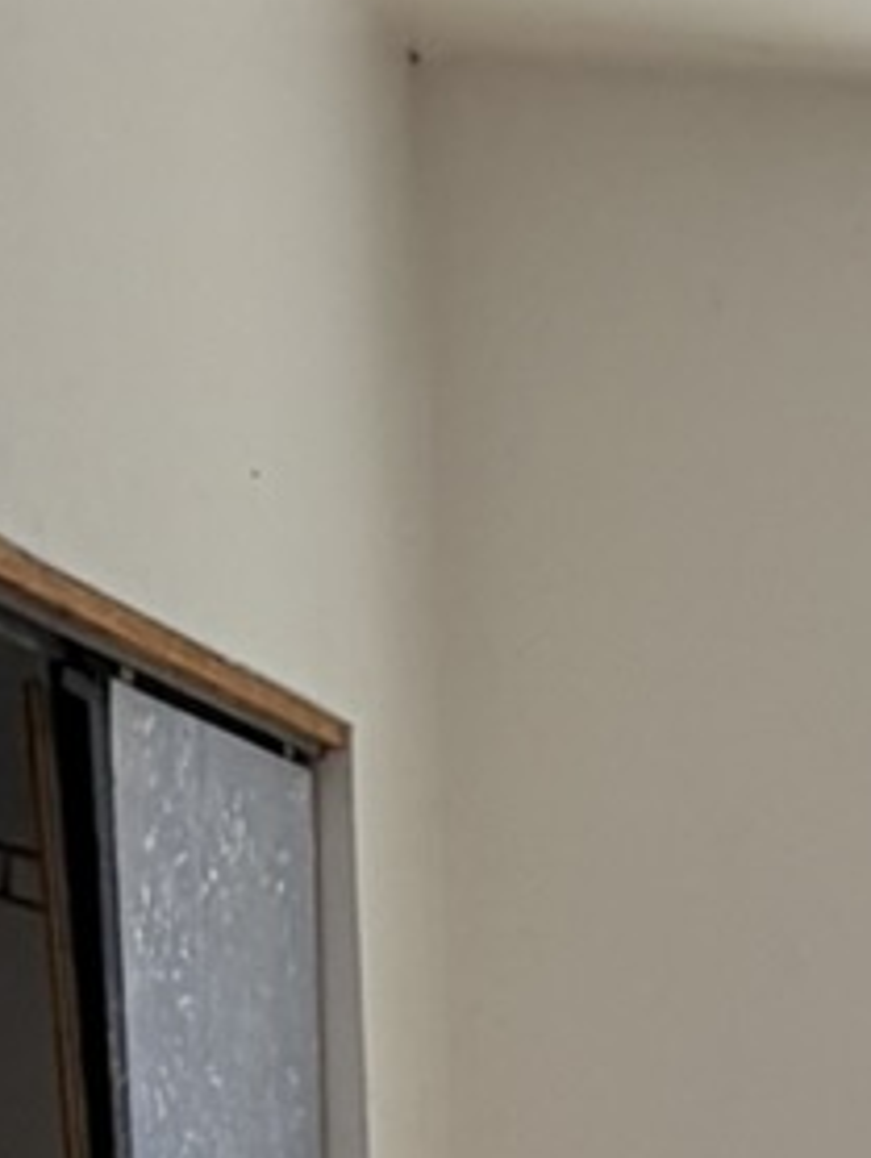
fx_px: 3450
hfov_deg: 13.3
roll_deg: -2.9
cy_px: 2133
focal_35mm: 103
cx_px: 1450
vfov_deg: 16.0
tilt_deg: -16.8
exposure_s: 1/121
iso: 40
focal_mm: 2.22
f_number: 2.2
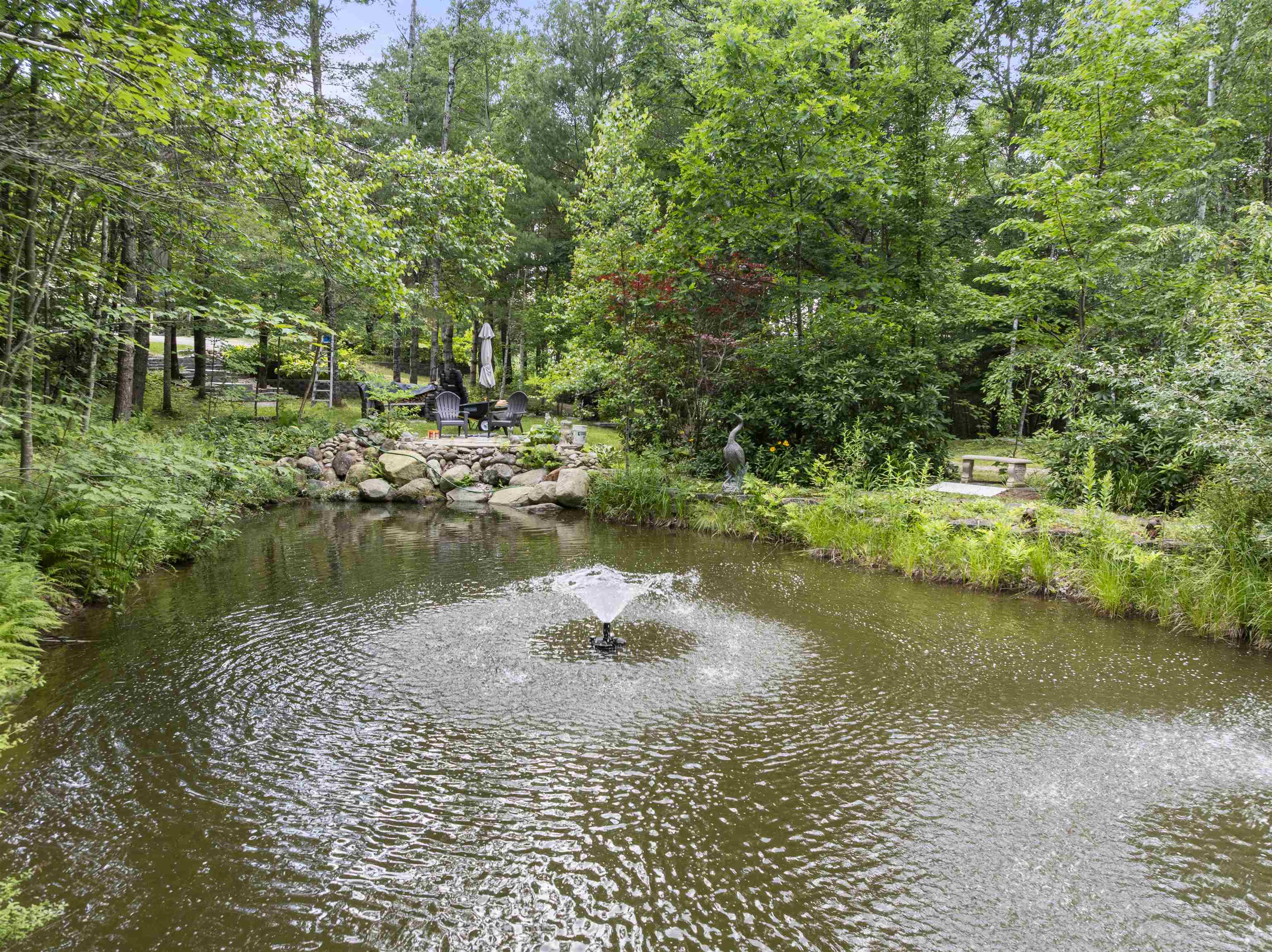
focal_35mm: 24
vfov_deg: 56.8
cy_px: 476
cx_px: 636
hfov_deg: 71.6
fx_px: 881
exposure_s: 1/200
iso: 140
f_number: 2.8
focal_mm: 12.29
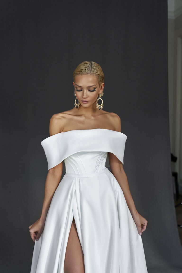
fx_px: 318
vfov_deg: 46.4
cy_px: 136
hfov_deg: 31.9
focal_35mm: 42
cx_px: 91
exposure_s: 1/160
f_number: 2.8
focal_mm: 42
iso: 640
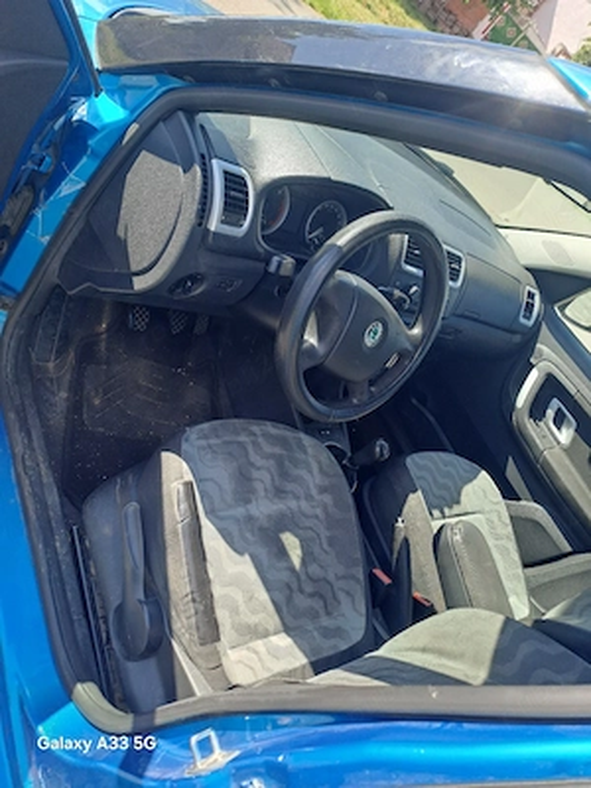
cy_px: 394
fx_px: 569
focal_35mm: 25
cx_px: 296
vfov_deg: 69.4
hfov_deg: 54.9
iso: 32
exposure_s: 1/303
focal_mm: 4.65
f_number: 1.8
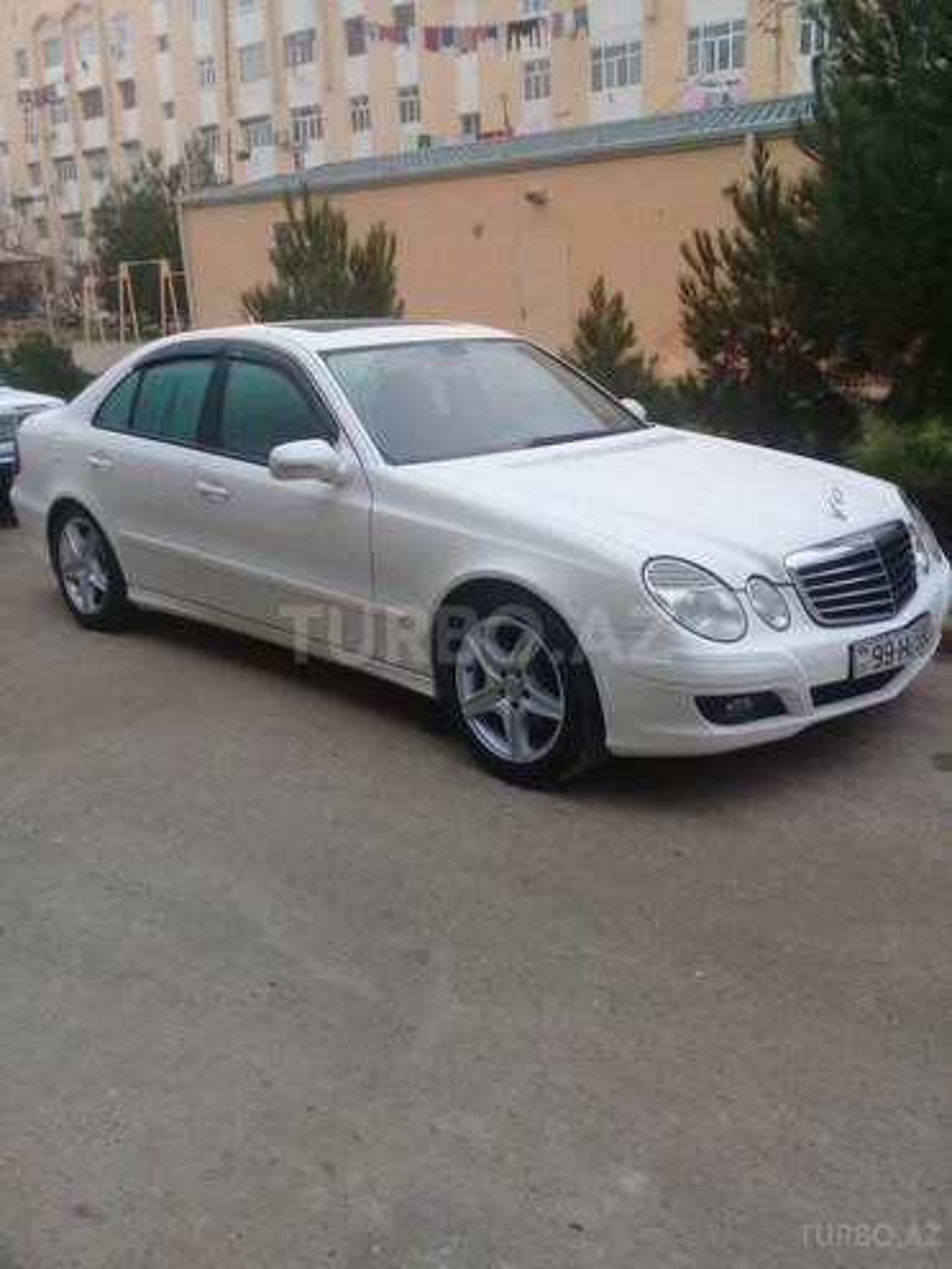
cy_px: 634
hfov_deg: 45.4
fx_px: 1137
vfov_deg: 58.4
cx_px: 476
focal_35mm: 31
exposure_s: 1/33
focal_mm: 3.3
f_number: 2.2
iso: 80
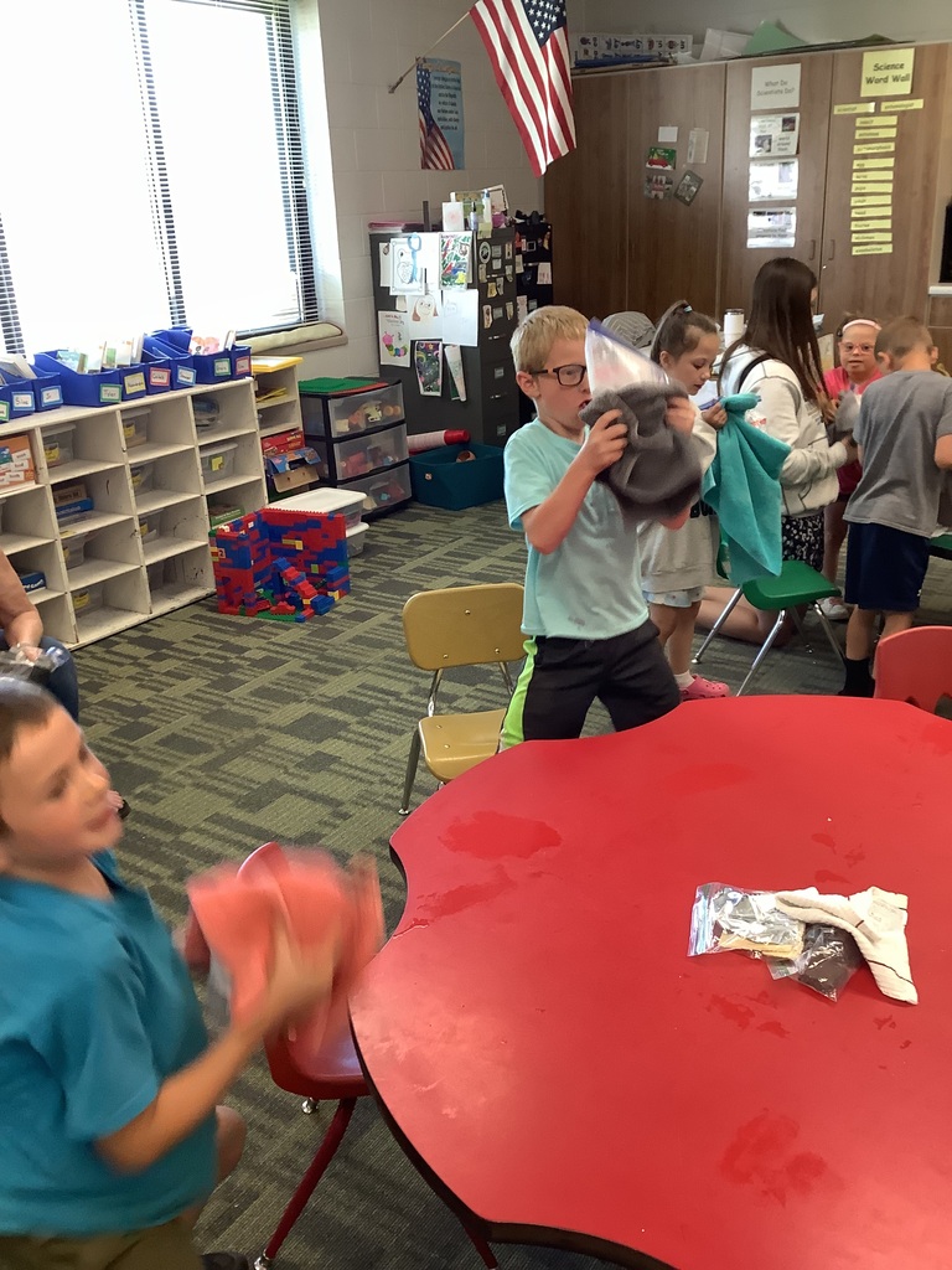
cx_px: 476
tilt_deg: -19.8
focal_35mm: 31
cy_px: 635
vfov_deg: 58.4
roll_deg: +2.0
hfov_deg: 45.4
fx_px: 1137
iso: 160
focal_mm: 3.3
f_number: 2.4
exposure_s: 1/50
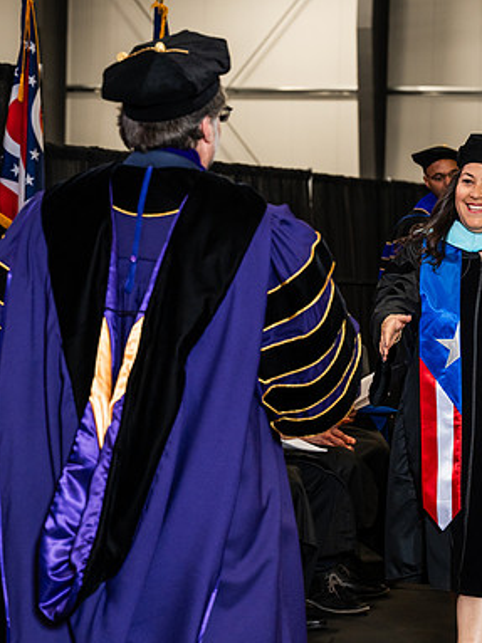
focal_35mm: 102
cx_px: 353
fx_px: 1895
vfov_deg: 19.3
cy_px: 323
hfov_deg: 14.4
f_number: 4.5
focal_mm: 70
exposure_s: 1/200
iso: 1250
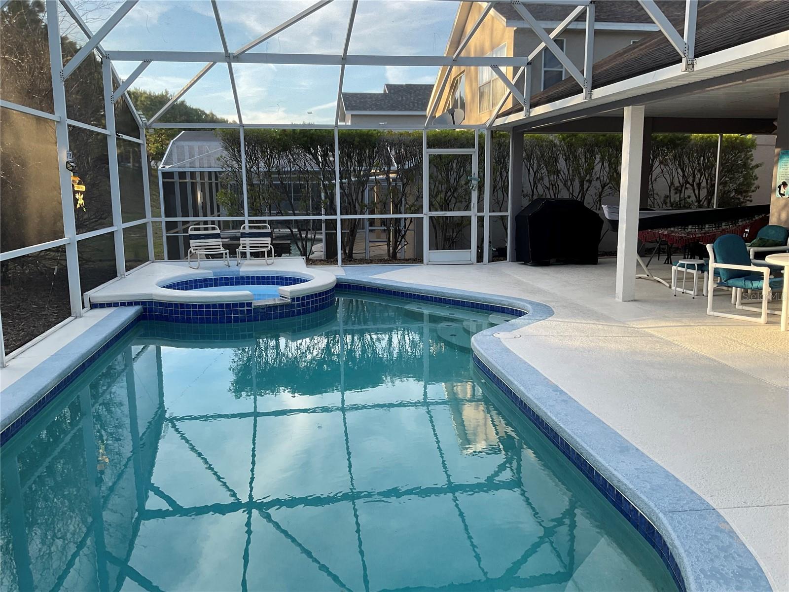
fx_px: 661
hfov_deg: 61.7
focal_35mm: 29
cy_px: 296
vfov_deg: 48.2
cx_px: 394
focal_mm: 3
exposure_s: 1/126
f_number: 1.8
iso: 16
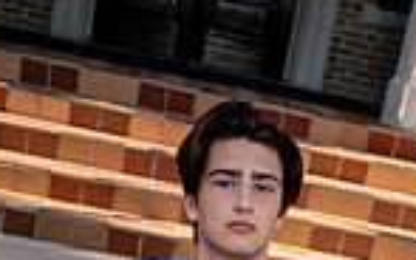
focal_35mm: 109
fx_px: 1236
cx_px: 204
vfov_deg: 10.5
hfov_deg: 19.1
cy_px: 602
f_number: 4
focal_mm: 35
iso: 100
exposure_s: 1/250
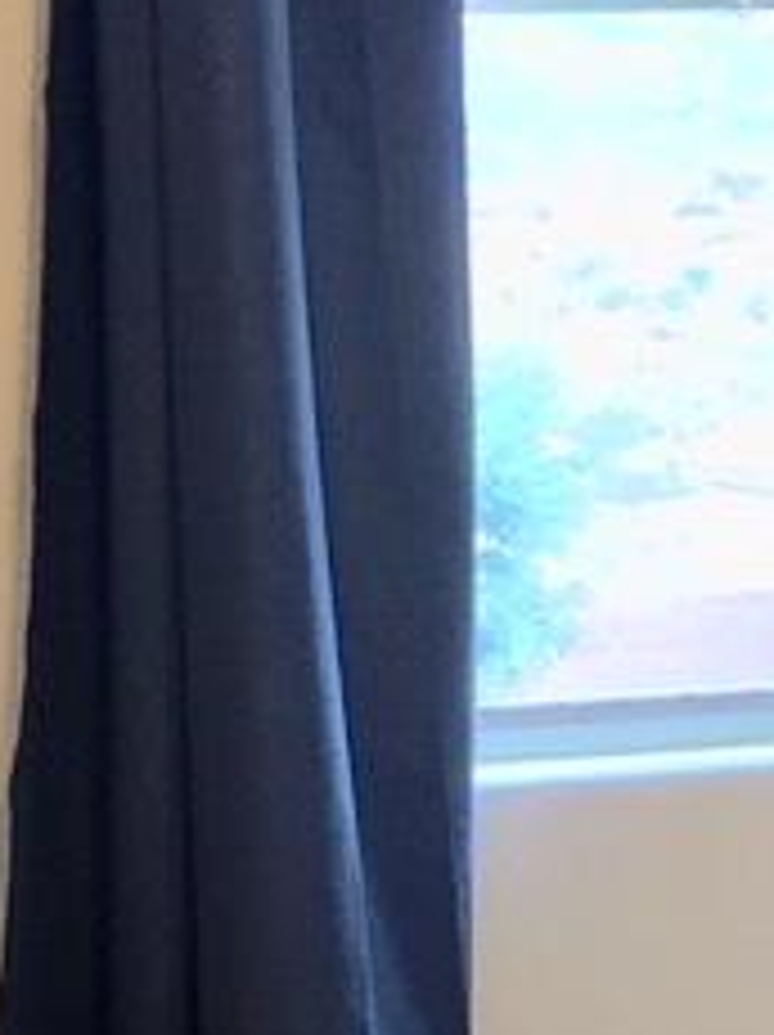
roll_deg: +1.0
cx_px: 1116
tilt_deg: -7.7
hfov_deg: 7.1
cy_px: 990
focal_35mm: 206
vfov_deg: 9.6
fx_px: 6153
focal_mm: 4.15
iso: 40
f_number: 2.2
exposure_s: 1/30
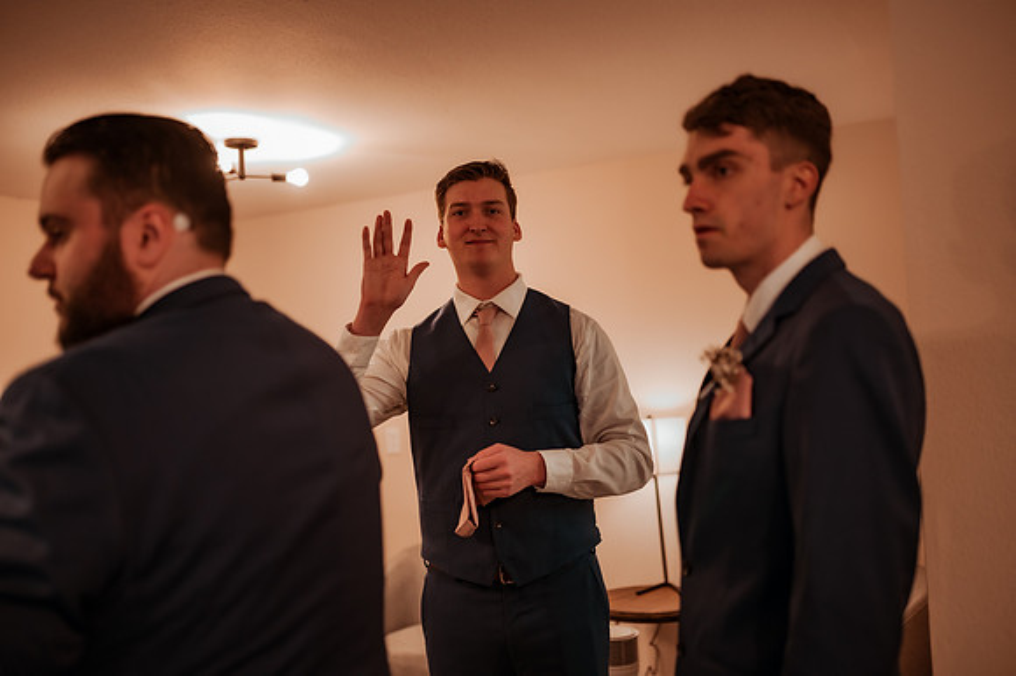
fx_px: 987
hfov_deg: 54.5
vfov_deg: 37.8
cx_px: 508
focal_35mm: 35
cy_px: 338
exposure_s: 1/250
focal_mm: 35
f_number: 1.4
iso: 1000
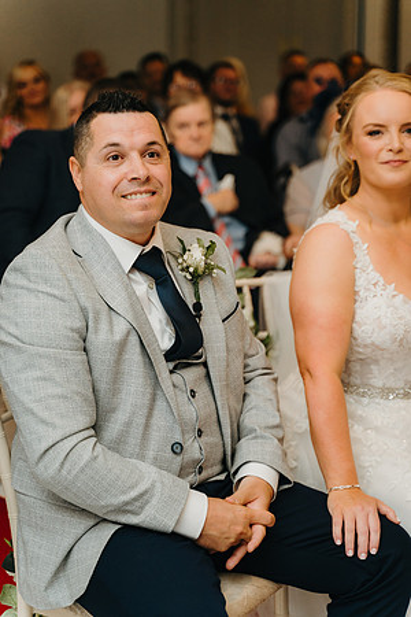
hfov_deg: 18.2
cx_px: 206
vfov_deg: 27.0
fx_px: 1284
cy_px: 308
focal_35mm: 75
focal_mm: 75
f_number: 2.8
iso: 1000
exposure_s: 1/200
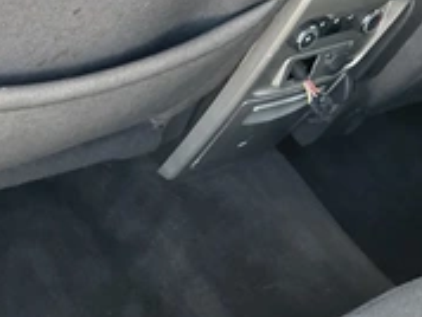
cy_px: 253
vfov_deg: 22.3
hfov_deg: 28.9
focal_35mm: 65
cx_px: 64
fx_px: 793
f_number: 1.8
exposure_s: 1/60
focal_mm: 3
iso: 80
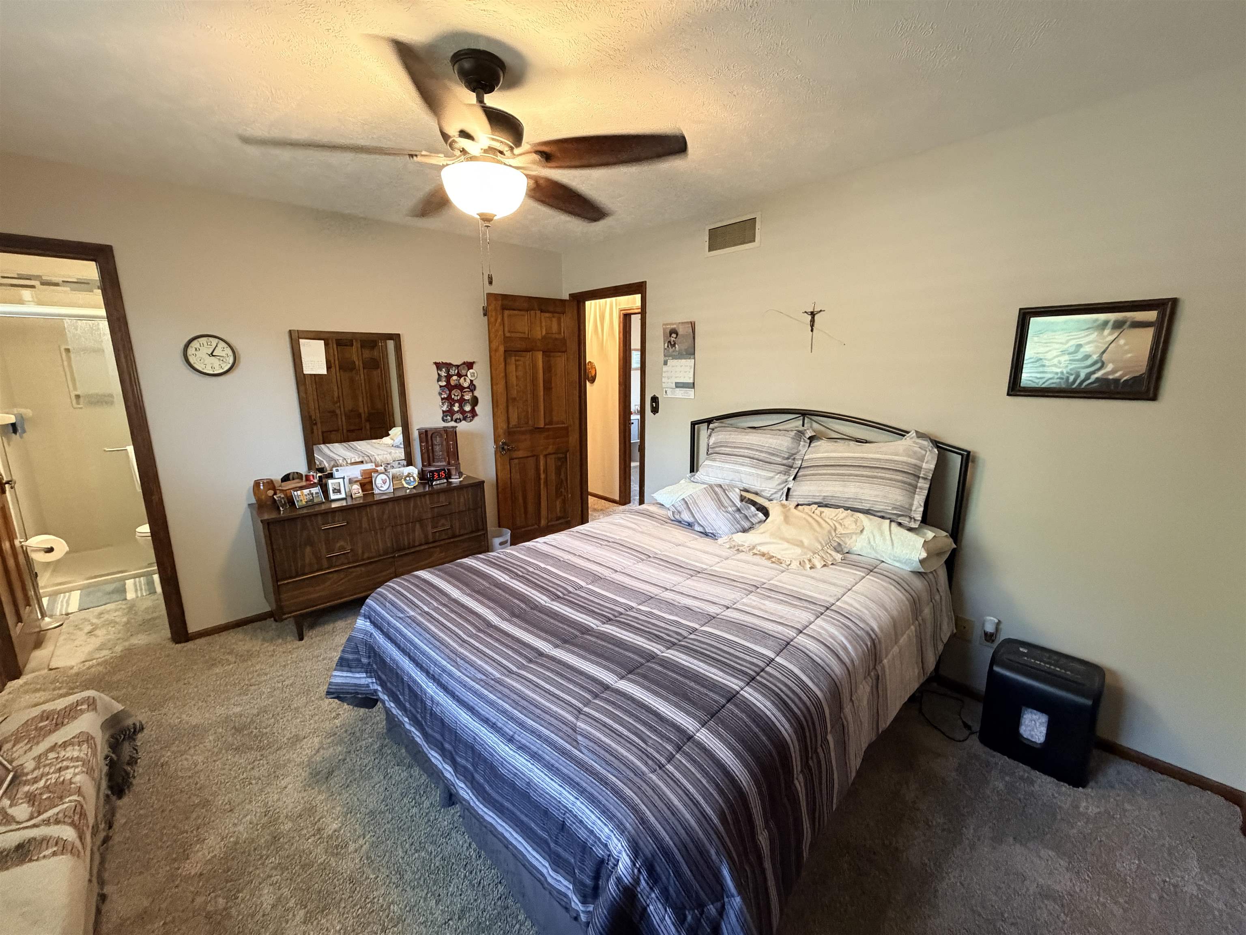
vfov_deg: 85.7
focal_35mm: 14
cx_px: 623
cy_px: 468
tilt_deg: -12.5
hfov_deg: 102.1
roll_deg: +0.3
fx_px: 504
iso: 640
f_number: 2.2
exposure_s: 1/60
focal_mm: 2.22
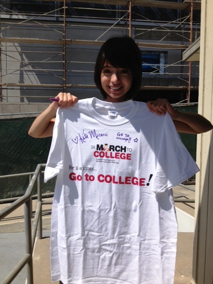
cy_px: 142
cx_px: 106
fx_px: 287
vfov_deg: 52.6
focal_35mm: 35
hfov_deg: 40.7
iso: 50
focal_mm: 4.28
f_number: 2.4
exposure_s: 1/3460
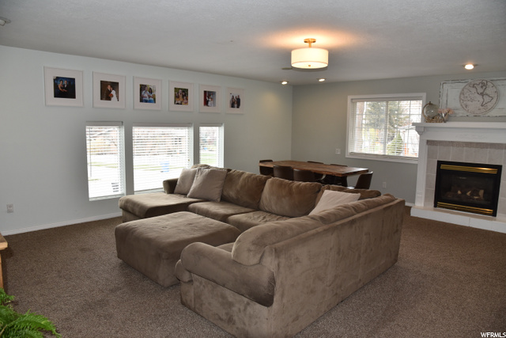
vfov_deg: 53.2
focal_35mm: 24
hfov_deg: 73.7
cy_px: 169
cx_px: 253
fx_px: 337
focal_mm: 24
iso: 720
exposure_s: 1/125
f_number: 5.6
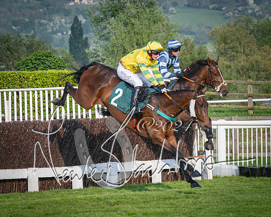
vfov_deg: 6.1
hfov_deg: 7.7
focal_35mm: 252
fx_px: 2021
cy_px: 114
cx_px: 93
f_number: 4
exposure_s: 1/2000
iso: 400
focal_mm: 115
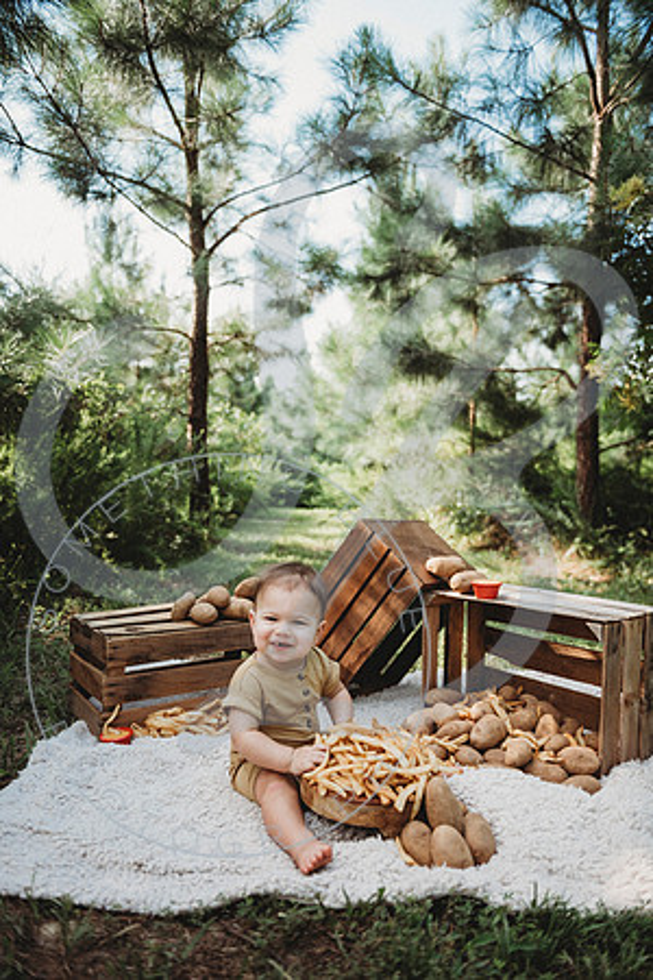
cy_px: 490
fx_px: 762
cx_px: 326
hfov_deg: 46.4
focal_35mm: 28
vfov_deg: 65.5
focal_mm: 28
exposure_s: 1/320
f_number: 2.8
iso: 100
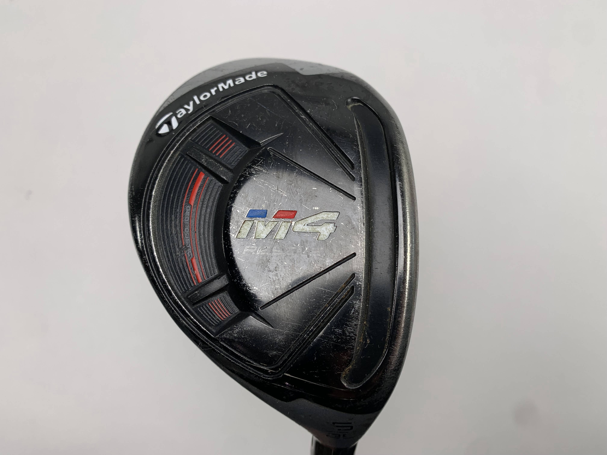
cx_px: 304
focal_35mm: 26
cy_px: 228
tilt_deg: -81.6
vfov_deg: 53.1
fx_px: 456
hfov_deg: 67.3
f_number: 1.8
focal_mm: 4.25
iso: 25
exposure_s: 1/293
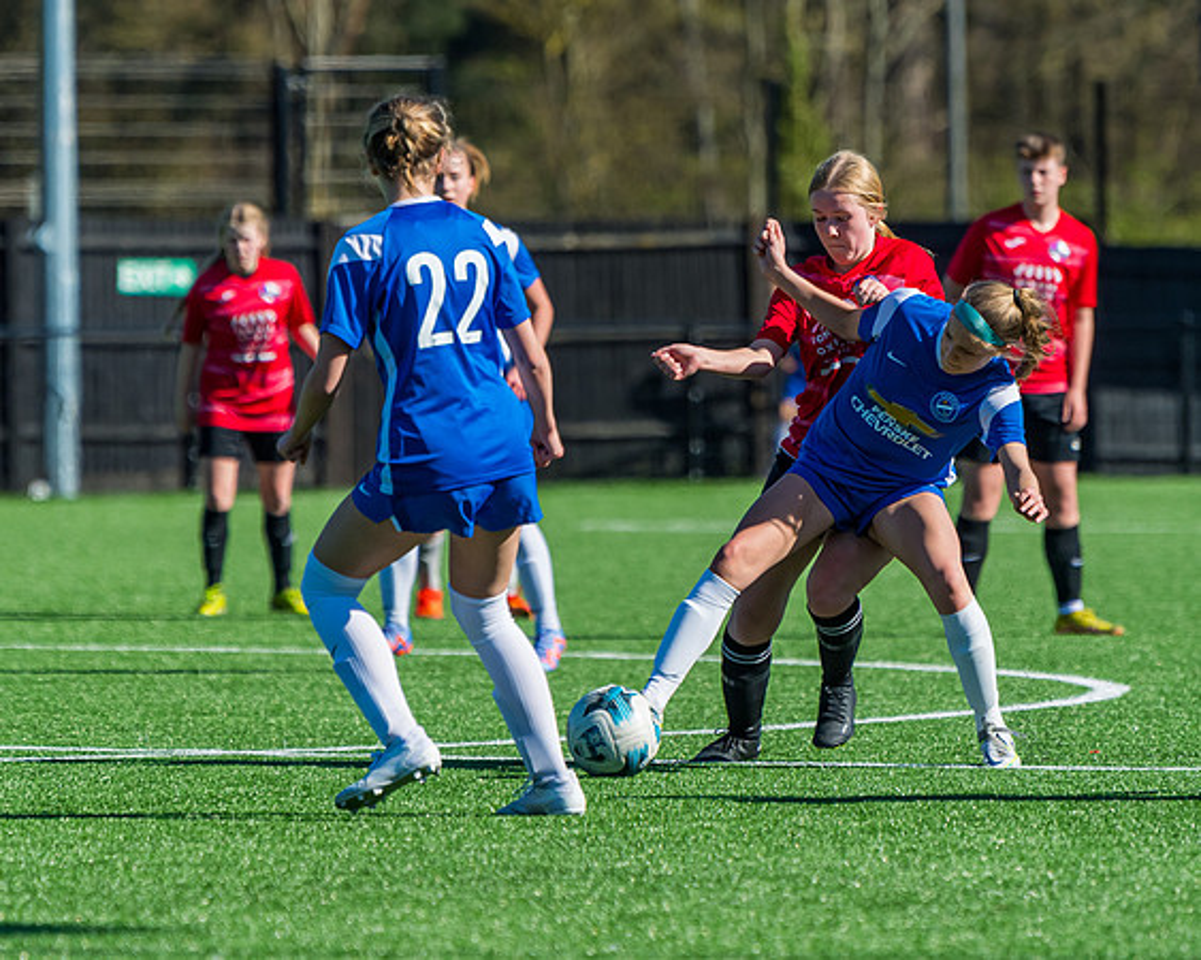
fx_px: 14575
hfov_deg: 4.7
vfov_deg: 3.8
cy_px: 420
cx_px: 624
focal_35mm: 410
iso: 400
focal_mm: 280
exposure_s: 1/2500
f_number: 5
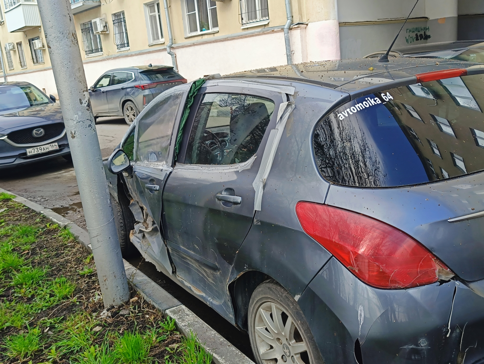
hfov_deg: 52.6
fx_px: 490
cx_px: 242
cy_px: 182
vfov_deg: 40.8
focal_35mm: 35
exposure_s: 1/264
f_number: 1.69
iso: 50
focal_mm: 6.06
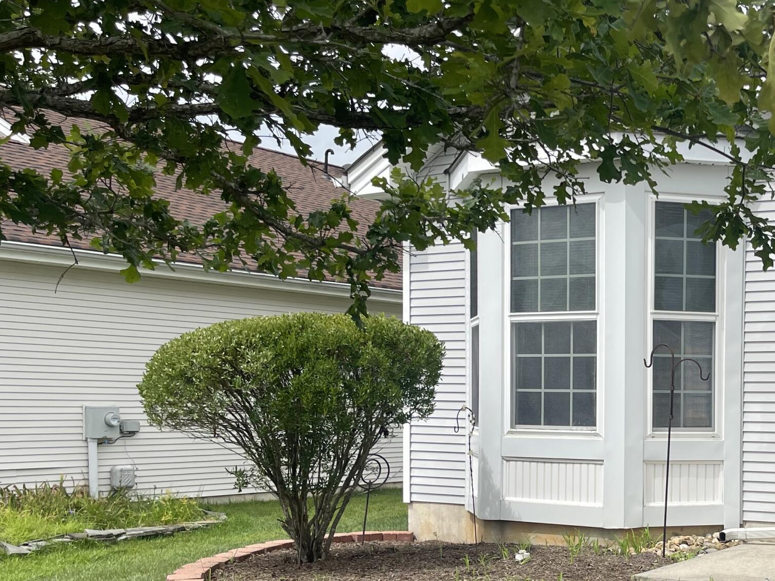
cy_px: 429
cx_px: 699
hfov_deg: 35.9
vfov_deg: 28.7
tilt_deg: -1.0
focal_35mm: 50
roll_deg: -0.7
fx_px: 1119
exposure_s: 1/3559
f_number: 1.6
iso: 32
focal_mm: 5.1
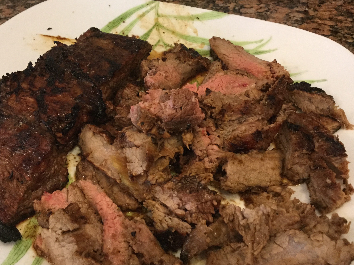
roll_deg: -2.2
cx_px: 146
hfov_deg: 48.8
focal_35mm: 38
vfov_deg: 37.7
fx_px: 389
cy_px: 131
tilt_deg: -43.5
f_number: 2.4
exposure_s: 1/24
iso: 200
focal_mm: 3.3
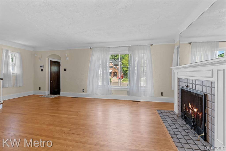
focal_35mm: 16
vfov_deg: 73.7
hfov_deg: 96.8
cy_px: 76
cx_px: 113
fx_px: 100
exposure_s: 1/8
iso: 400
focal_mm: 16
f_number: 8
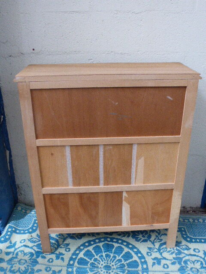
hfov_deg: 40.7
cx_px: 103
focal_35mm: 35
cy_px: 137
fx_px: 278
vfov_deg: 52.6
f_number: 3.7
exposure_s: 1/125
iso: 500
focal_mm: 6.1
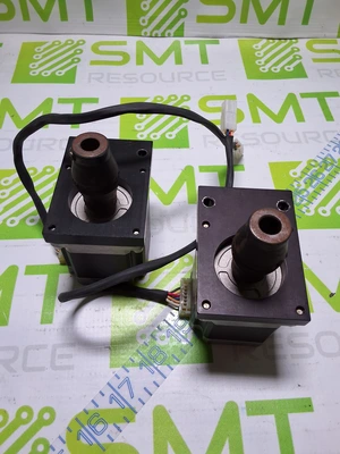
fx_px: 367
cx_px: 170
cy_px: 227
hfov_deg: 49.7
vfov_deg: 63.4
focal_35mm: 28
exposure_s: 1/120
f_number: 1.9
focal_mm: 2.91
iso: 40
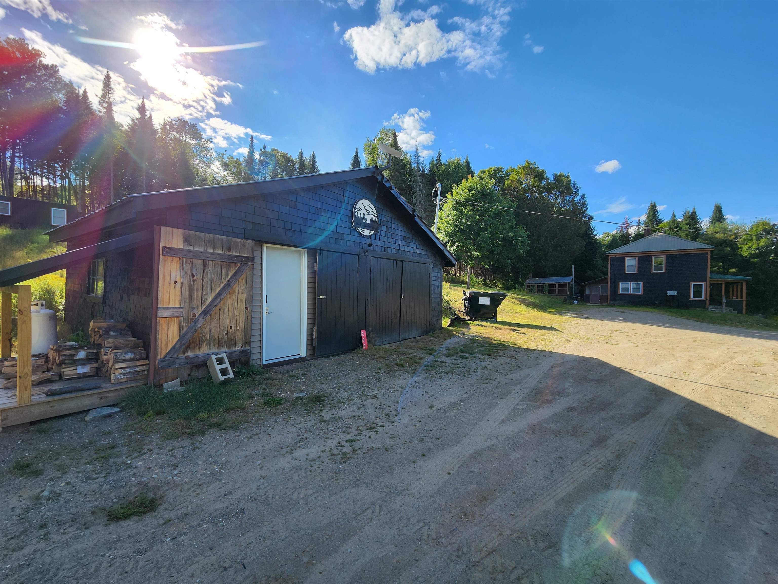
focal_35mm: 13
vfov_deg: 89.9
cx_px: 389
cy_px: 292
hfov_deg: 106.2
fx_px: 292
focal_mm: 2.2
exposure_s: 1/1189
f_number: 2.2
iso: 50
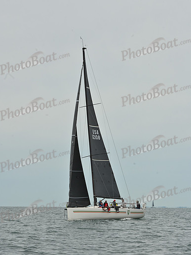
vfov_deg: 11.4
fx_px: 1280
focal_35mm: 174
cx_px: 96
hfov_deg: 8.5
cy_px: 127
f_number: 11
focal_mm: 160
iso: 320
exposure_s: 1/1000
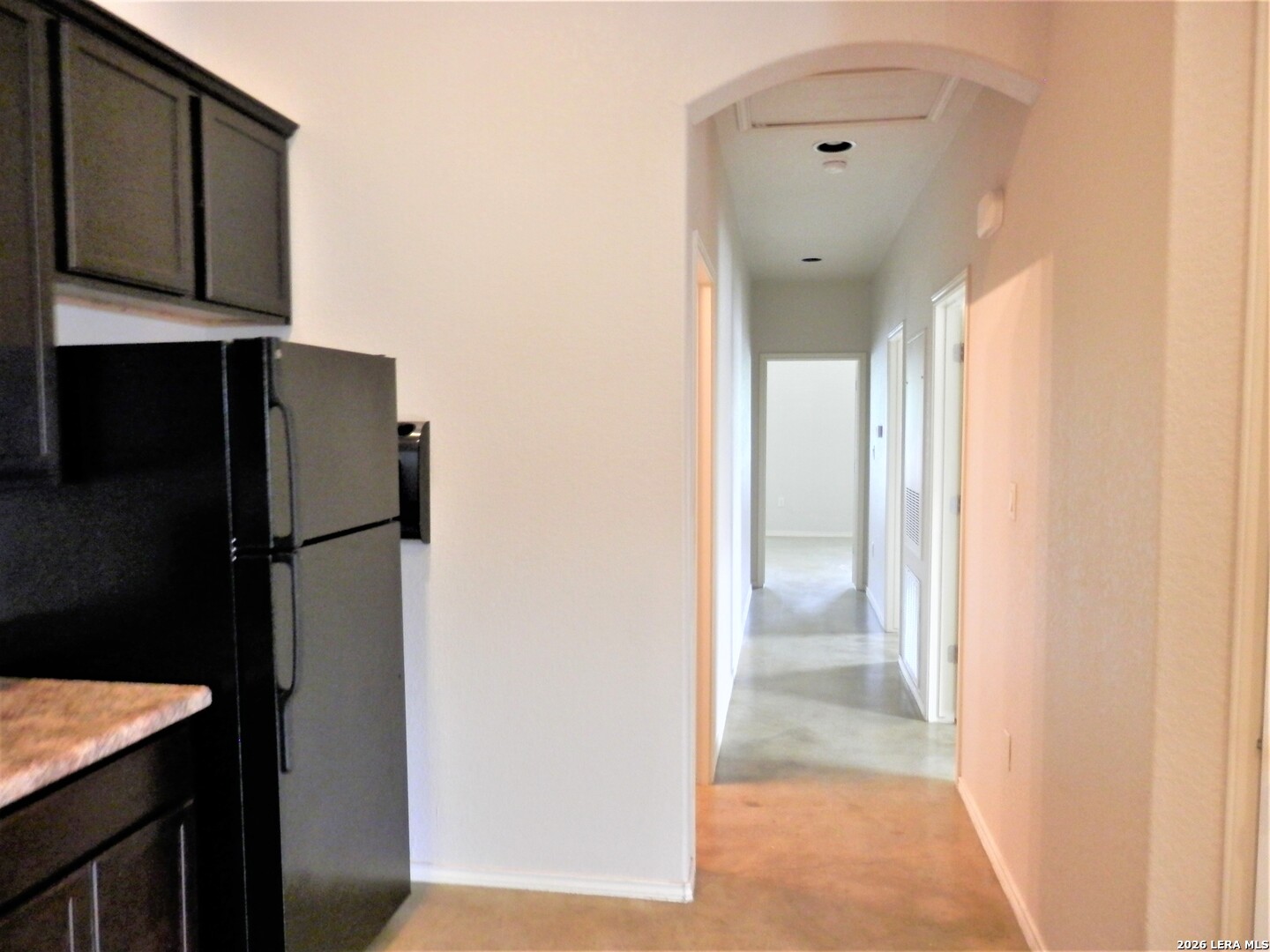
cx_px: 635
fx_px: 917
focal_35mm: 25
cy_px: 476
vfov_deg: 54.9
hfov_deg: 69.4
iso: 250
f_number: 3
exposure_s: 1/8
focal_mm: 4.5
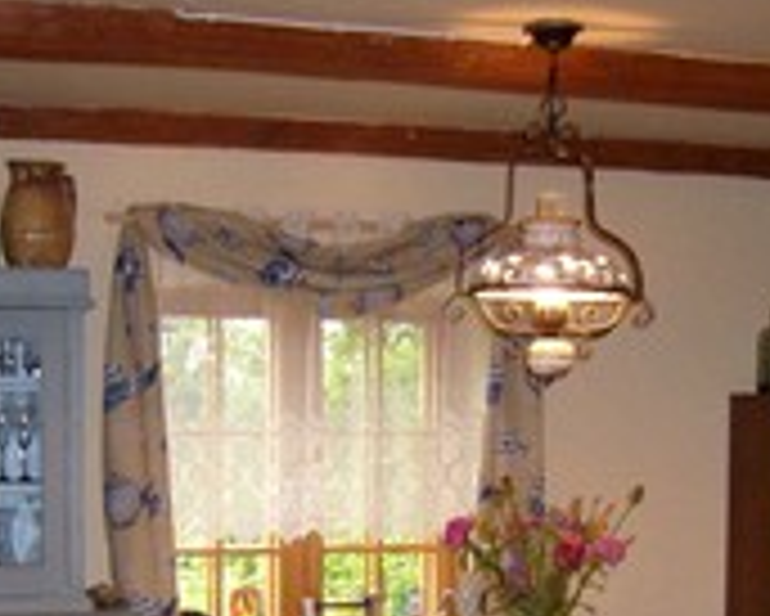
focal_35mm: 80
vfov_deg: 18.7
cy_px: 598
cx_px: 428
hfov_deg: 23.8
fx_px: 1824
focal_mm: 5.8
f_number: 2.8
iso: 100
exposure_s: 1/45
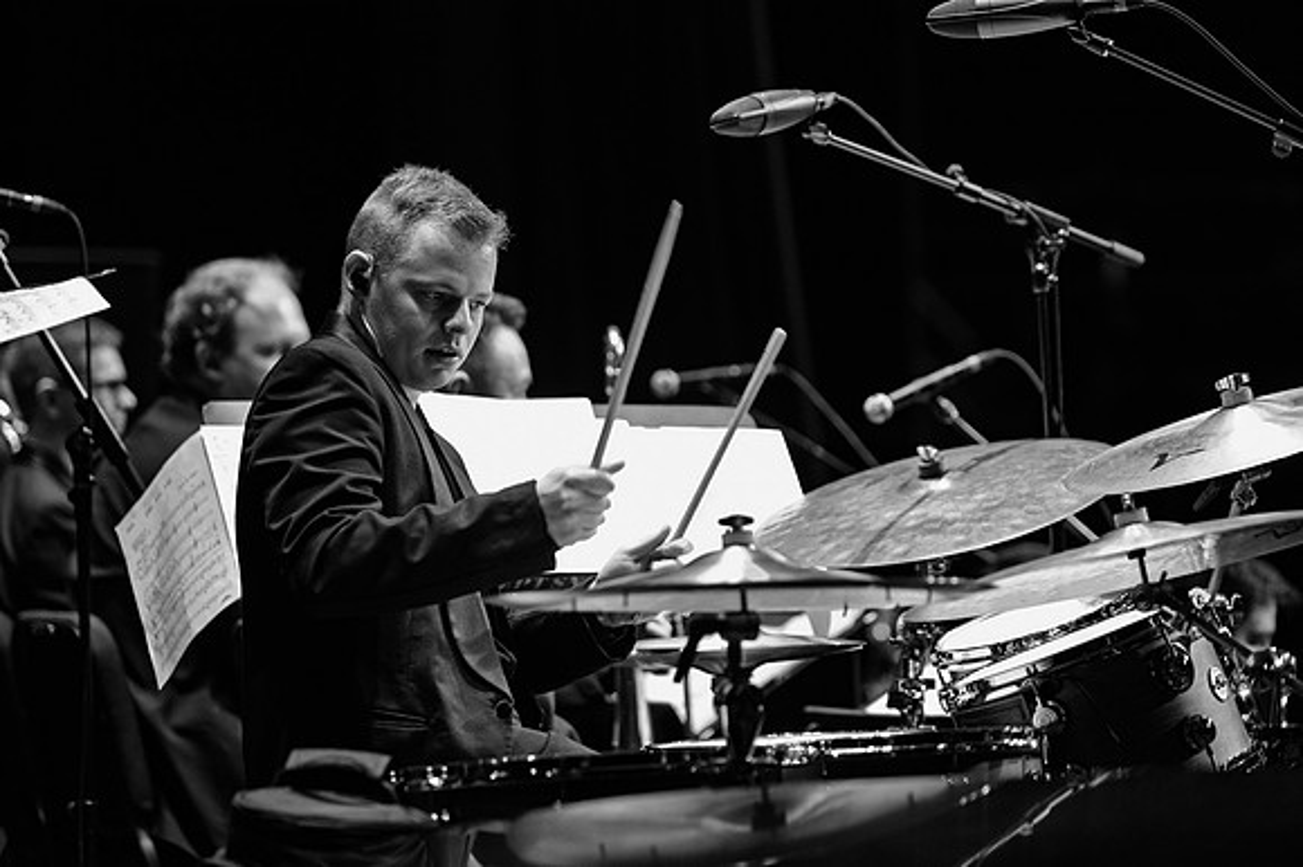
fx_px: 5816
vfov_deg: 8.5
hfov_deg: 12.8
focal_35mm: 161
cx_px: 652
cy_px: 434
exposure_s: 1/320
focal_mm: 160
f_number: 2.8
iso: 5000
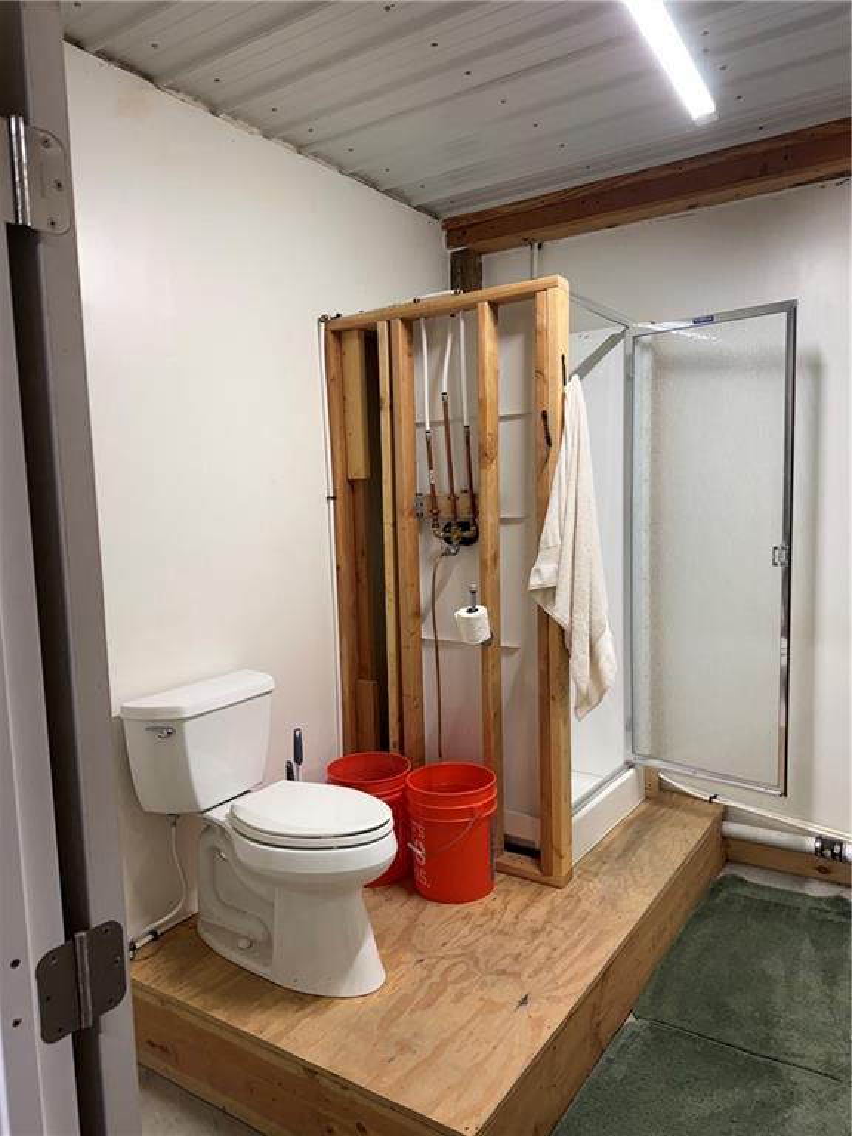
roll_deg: +1.3
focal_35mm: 24
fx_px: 788
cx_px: 426
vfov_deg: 71.6
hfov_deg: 56.8
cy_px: 568
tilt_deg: -5.4
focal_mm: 6.76
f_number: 1.78
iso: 200
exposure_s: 1/120
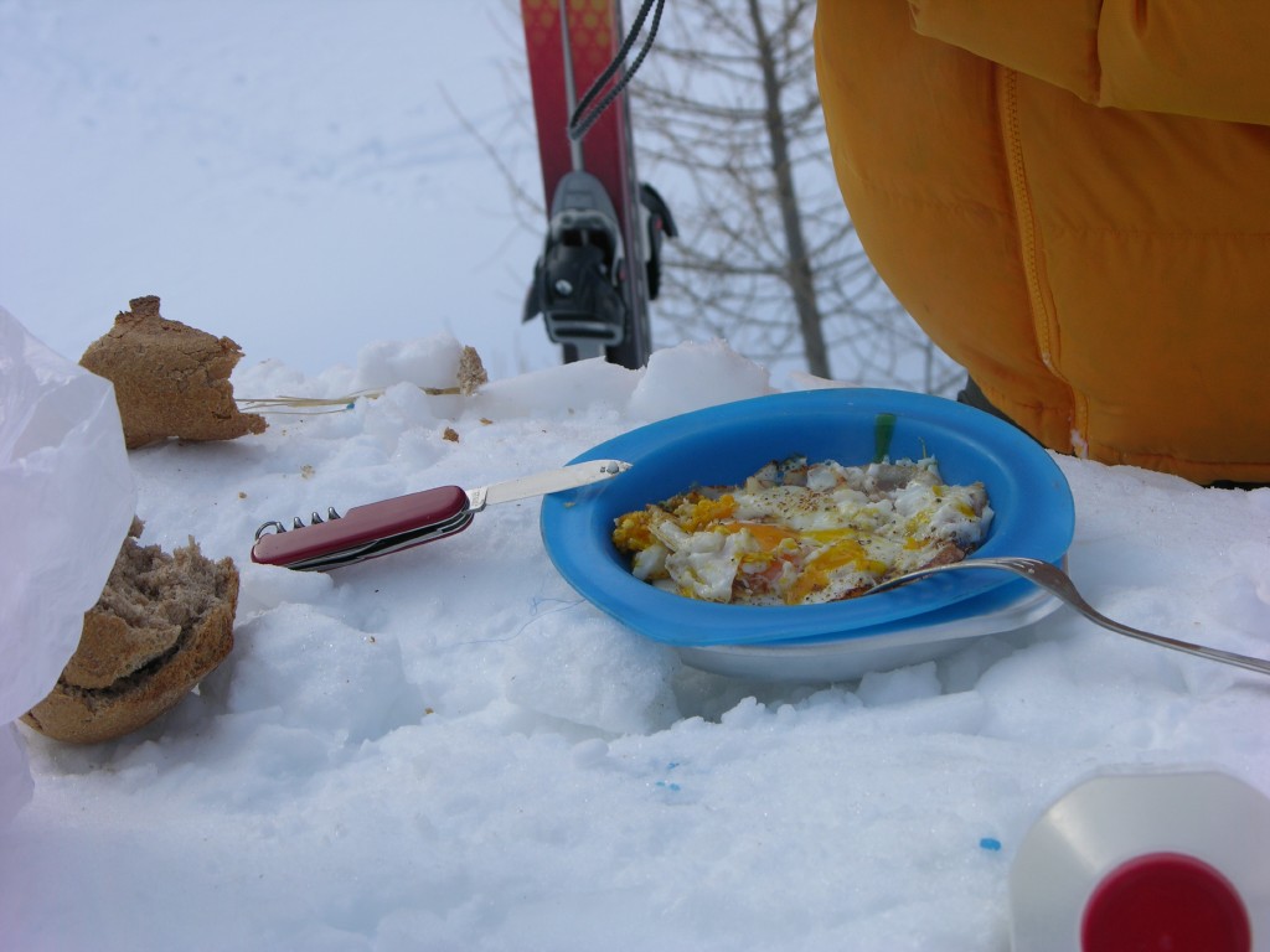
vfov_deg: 14.8
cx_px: 635
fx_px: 3669
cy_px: 476
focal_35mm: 100
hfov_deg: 19.6
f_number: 5.1
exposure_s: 1/317
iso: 50
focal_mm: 25.4
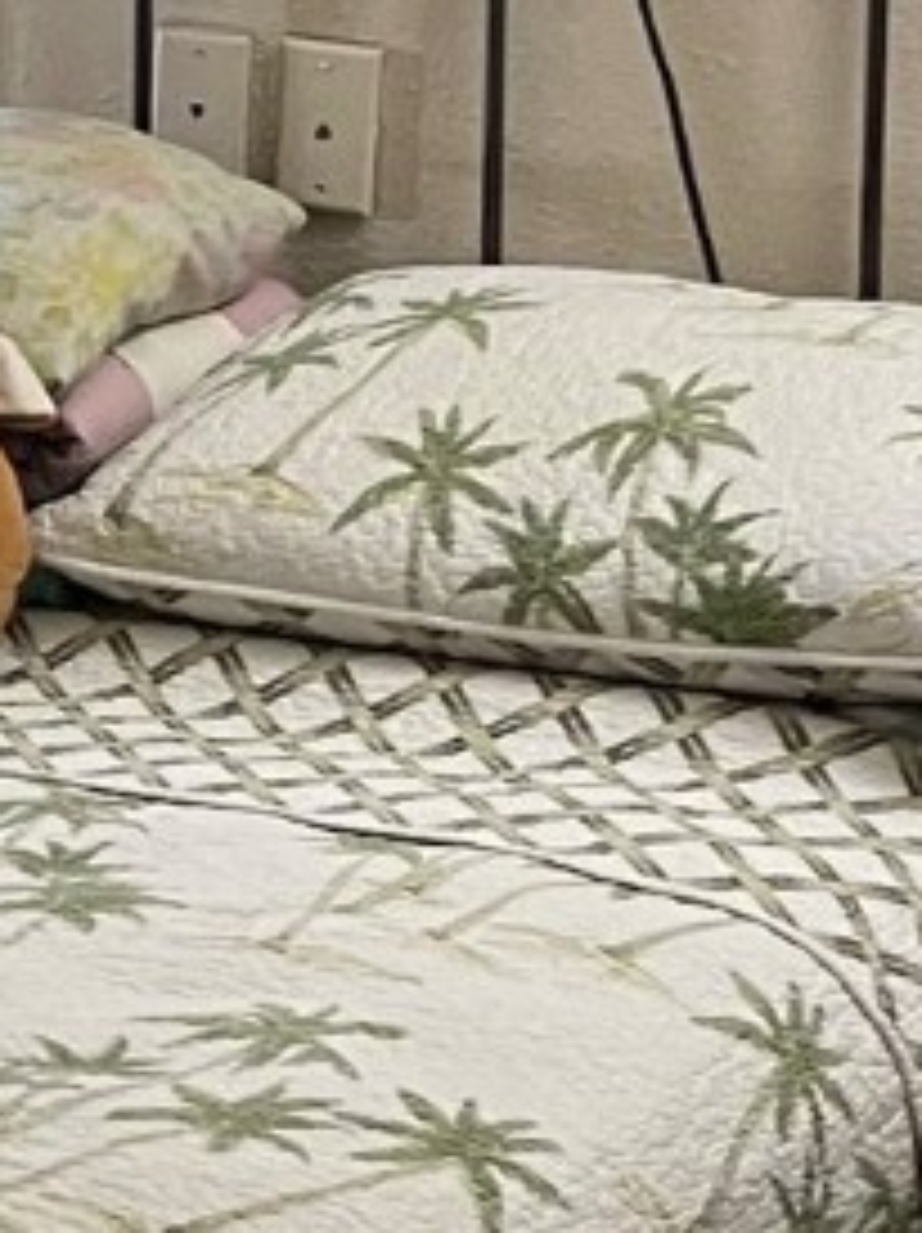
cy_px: 90
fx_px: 5193
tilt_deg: -7.8
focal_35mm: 146
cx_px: -801
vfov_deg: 13.4
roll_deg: +2.1
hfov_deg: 9.6
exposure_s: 1/60
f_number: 1.6
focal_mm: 5.1
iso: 200
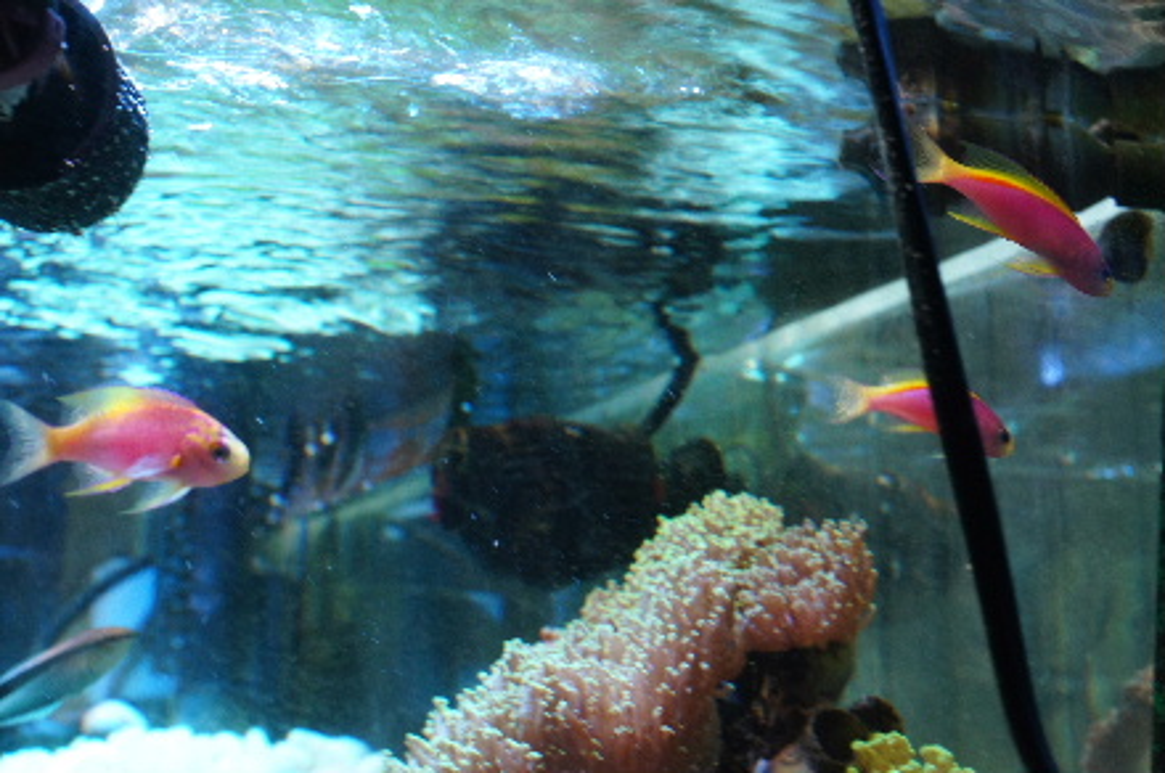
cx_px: 582
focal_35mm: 75
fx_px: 2424
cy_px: 386
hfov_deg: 27.0
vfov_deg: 18.1
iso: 800
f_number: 9
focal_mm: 50
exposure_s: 1/30
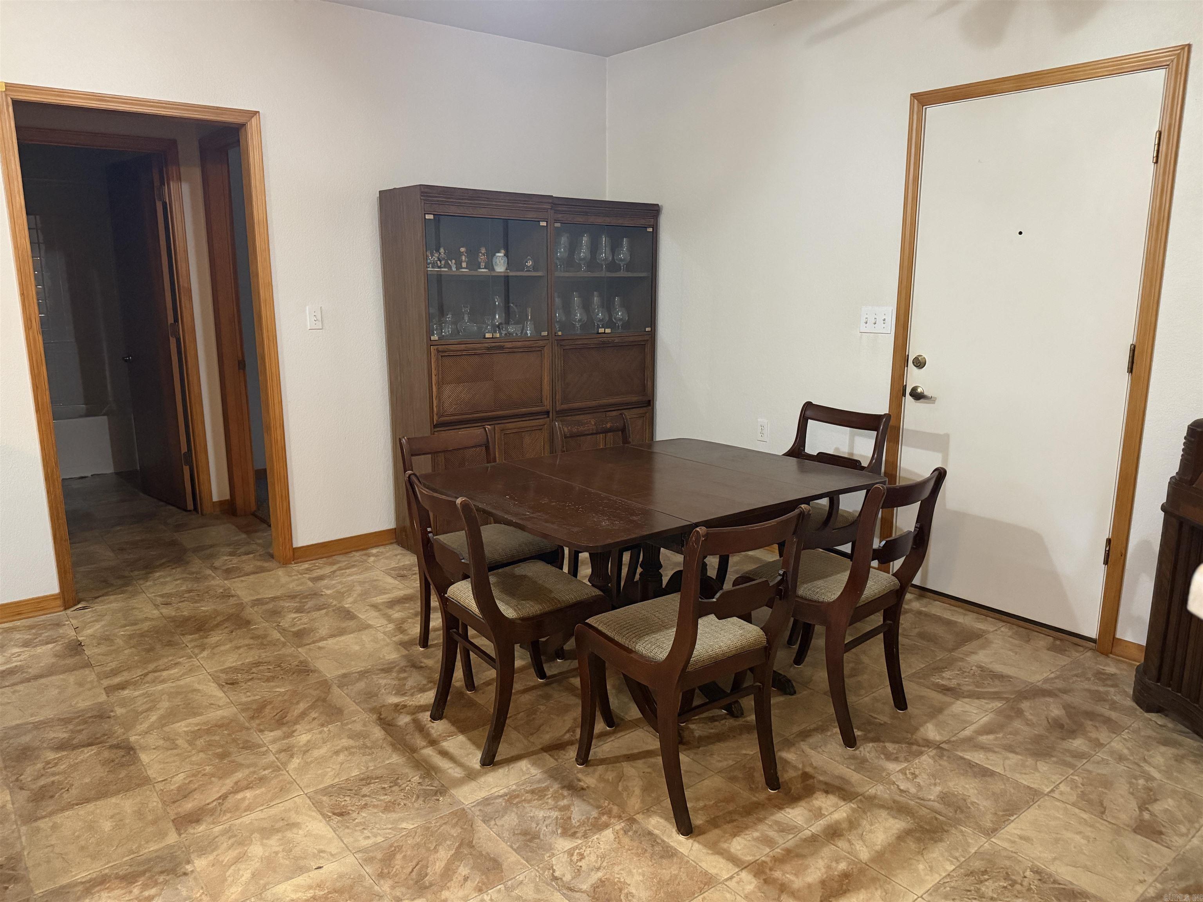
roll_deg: -0.3
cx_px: 602
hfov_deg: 71.6
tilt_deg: -11.0
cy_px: 451
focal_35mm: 24
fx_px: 834
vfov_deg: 56.8
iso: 1000
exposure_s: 1/40
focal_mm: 6.76
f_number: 1.78
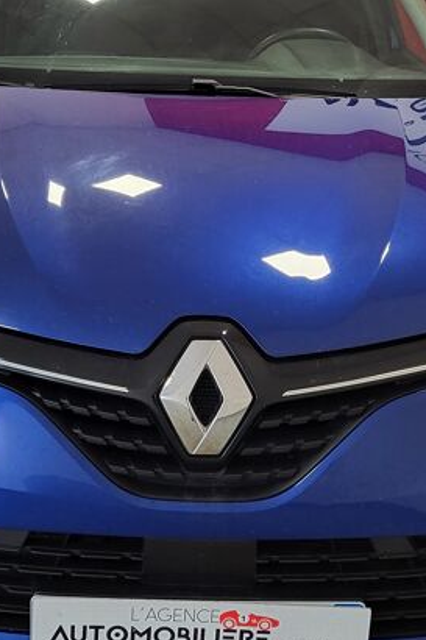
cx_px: 186
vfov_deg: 30.4
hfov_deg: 20.6
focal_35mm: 66
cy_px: 234
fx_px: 1172
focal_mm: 5.4
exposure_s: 1/43
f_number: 1.8
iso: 250
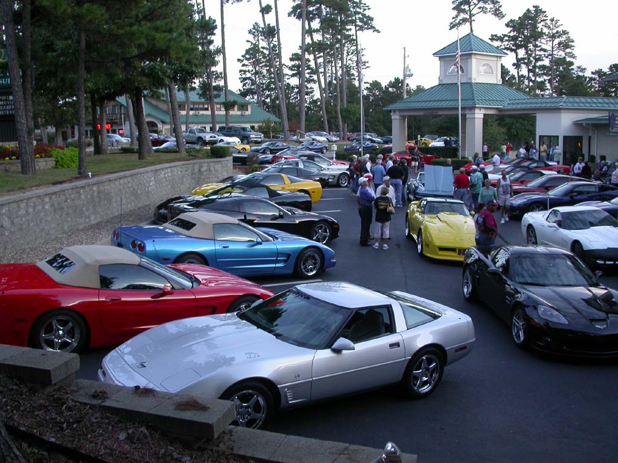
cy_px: 232
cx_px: 309
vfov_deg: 37.7
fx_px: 678
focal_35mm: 38
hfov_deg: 49.0
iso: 100
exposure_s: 1/55.1
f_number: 3
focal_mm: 7.85
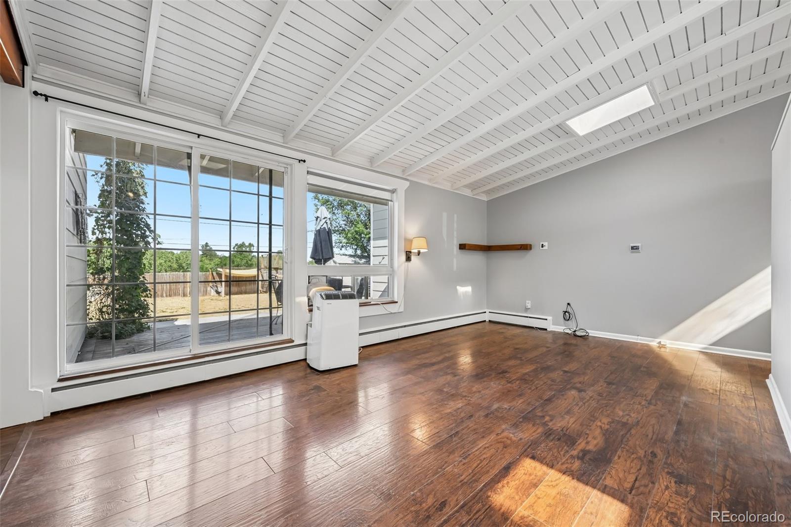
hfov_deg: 104.3
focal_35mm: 14
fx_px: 308
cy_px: 264
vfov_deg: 81.2
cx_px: 396
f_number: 10
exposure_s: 1/15
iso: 180
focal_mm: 14
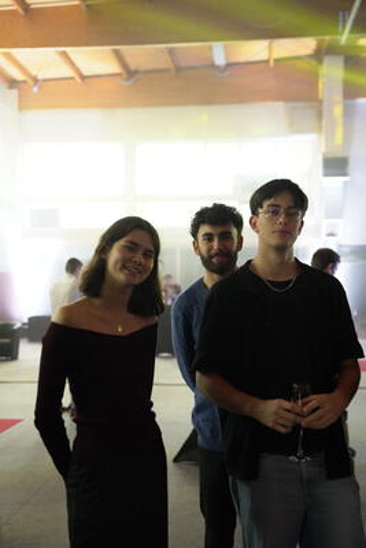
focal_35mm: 46
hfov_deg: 29.5
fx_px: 696
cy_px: 274
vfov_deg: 43.0
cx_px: 183
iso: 6400
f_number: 2.8
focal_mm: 45.7
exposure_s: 1/50
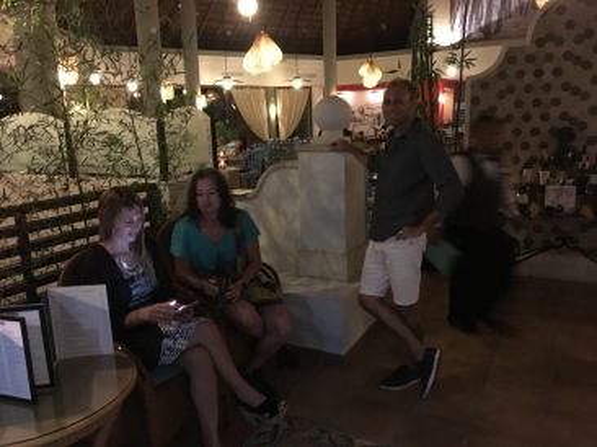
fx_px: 500
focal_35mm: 29
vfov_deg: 48.2
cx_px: 298
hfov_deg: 61.7
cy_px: 224
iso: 800
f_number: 2.2
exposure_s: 1/15
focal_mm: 4.15
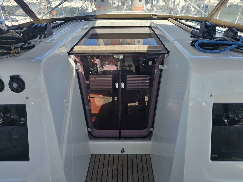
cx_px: 121
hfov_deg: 71.6
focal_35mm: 24
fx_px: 169
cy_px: 94
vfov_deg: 56.8
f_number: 1.7
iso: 10
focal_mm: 6.3
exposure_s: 1/310
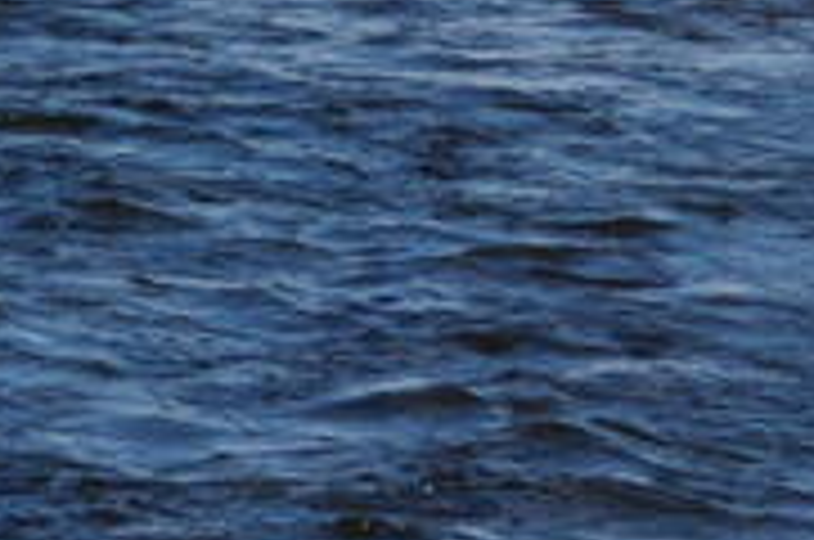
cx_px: 243
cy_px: 16
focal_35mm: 265
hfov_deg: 7.8
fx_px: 5981
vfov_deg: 5.2
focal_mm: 24
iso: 400
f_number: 3.8
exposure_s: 1/1600
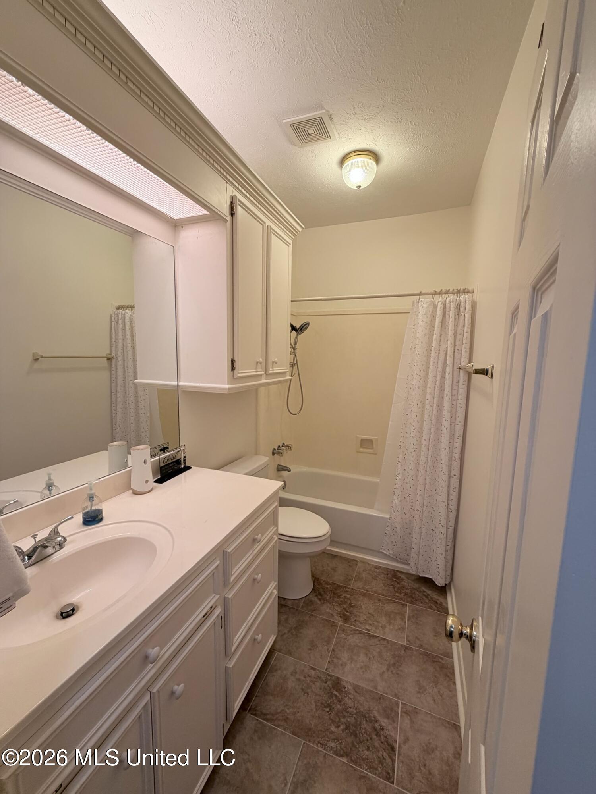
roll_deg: -1.3
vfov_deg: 102.1
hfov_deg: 85.7
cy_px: 397
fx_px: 321
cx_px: 298
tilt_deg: -8.0
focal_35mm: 14
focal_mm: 2.22
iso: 160
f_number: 2.2
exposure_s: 1/120
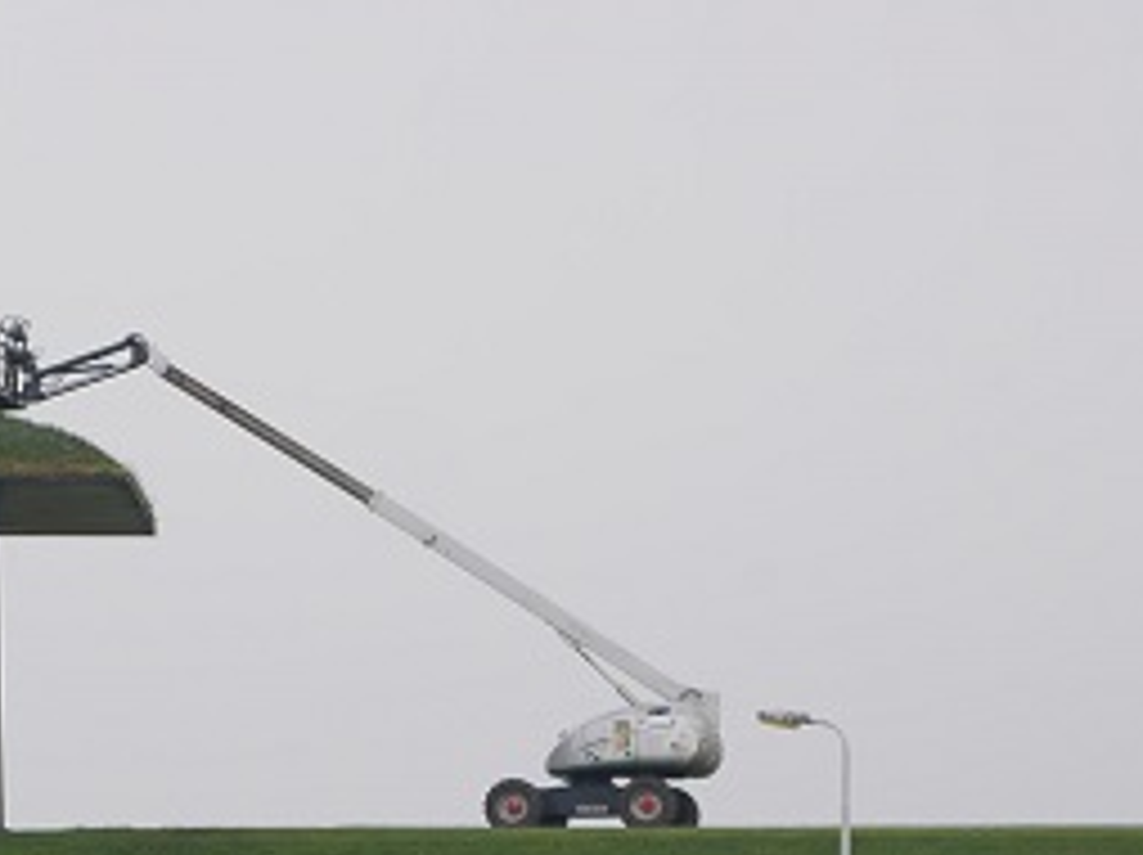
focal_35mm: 265
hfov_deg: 7.4
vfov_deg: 5.6
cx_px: -266
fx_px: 8742
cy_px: 360
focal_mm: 42
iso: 200
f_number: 7.1
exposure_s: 1/200
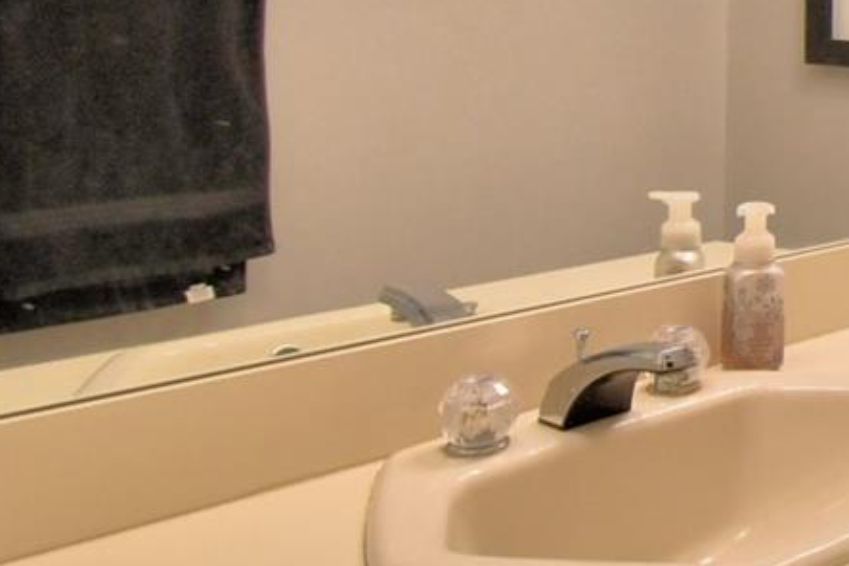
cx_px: 1243
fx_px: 1273
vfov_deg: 24.2
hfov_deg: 27.1
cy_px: 29
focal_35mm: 54
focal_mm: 10
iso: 400
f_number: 4.5
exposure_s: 1/50
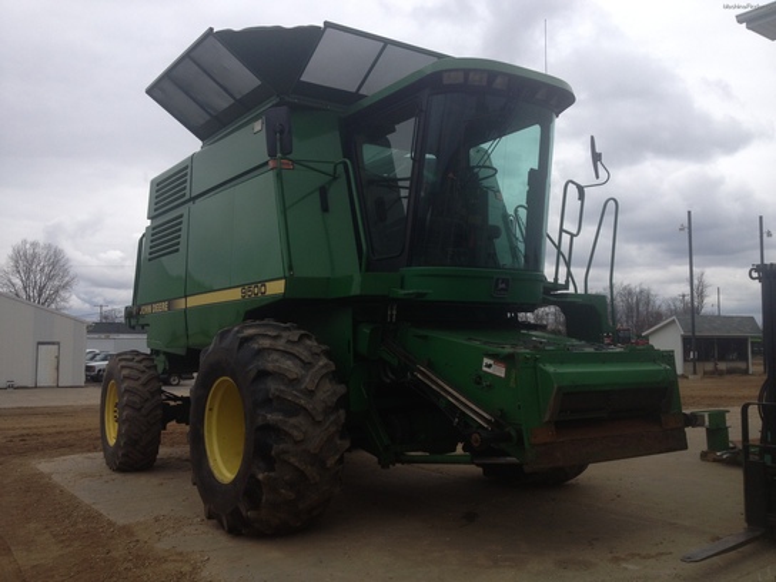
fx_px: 785
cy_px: 291
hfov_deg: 52.6
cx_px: 388
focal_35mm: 35
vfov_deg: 40.7
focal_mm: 4.28
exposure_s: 1/1170
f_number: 2.4
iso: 50
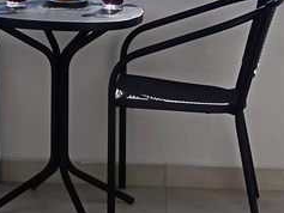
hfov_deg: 11.9
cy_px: 25
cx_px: 22
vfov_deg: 9.0
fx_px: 1346
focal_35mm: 164
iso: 102
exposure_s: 1/2525
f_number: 1.9
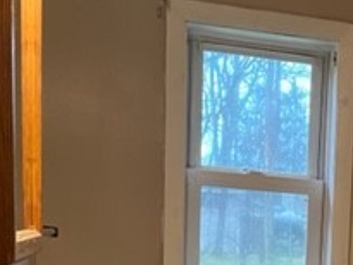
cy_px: 380
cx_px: 403
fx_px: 826
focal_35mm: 81
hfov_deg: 22.5
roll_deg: -2.5
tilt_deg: -8.8
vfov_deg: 16.8
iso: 125
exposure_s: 1/60
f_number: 1.6
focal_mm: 5.1
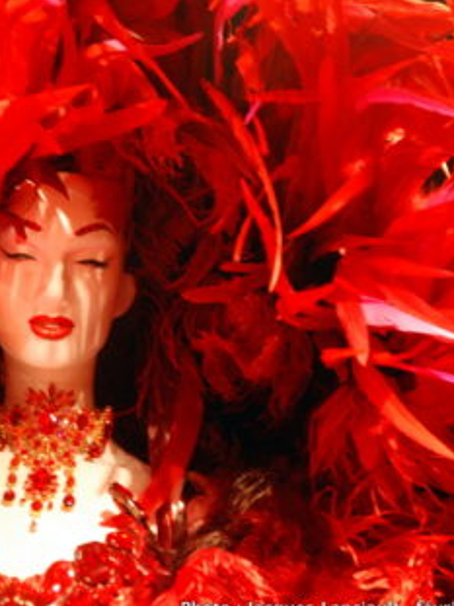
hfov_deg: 15.7
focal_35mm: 93
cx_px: 60
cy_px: 311
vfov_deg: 21.1
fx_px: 1627
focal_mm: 40
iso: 1250
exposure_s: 1/6
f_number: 4.5
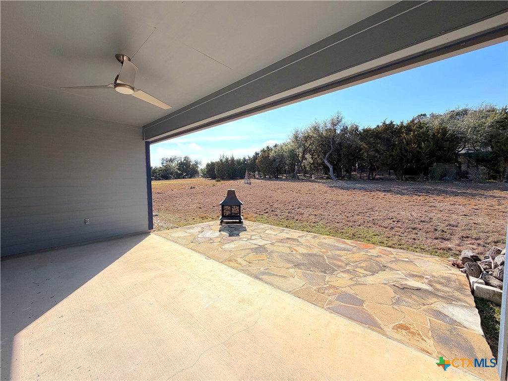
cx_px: 254
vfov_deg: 85.7
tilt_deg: -3.9
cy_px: 190
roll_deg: +0.6
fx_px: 205
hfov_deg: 102.1
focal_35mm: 14
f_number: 2.2
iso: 25
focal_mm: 2.22
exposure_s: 1/1259
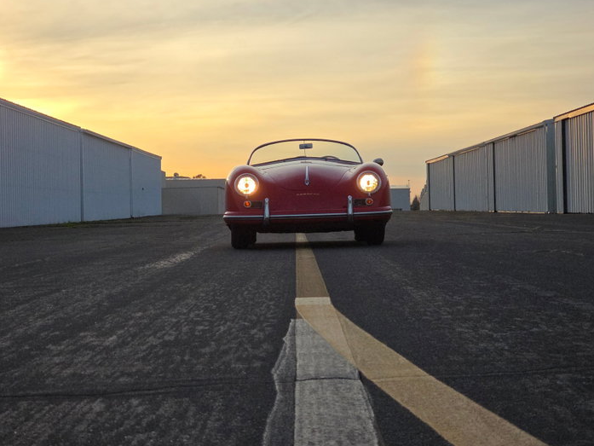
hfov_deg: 25.7
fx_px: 1304
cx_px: 285
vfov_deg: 19.4
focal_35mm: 76
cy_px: 214
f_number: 2.4
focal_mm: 7.9
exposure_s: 1/2500
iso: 50
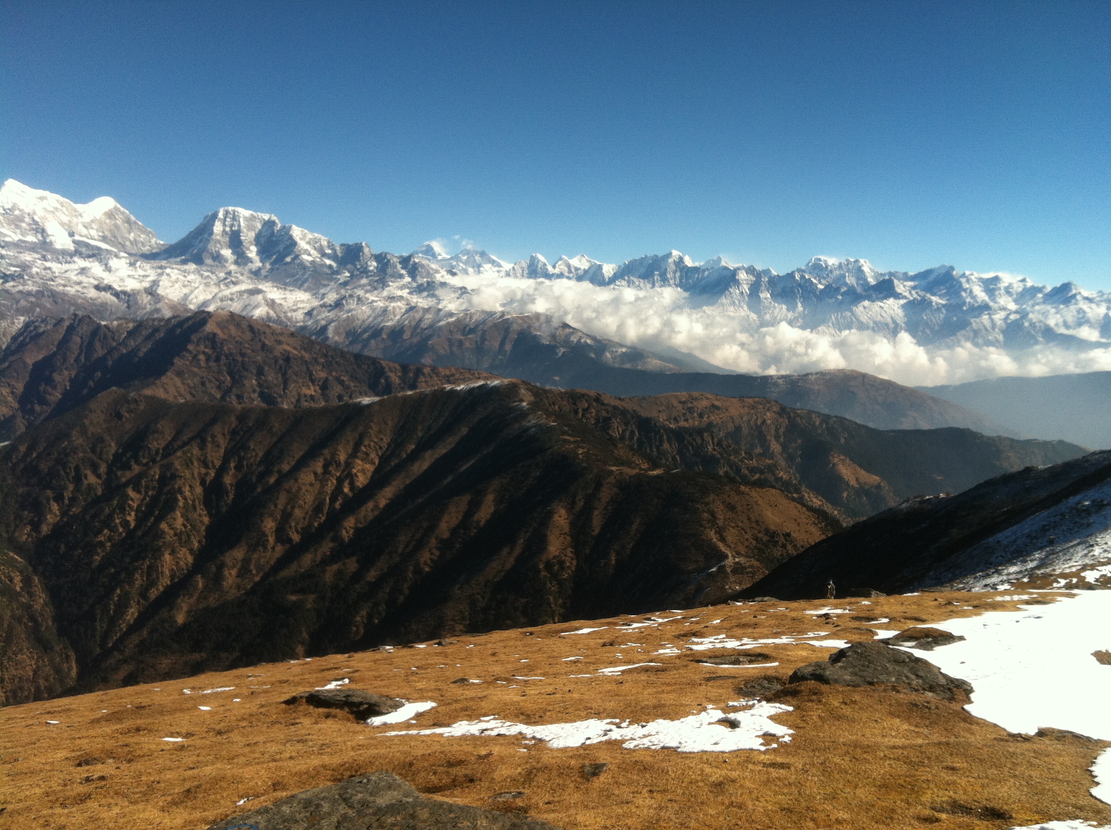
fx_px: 1154
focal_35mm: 36
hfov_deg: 51.4
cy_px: 426
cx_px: 571
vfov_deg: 39.6
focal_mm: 3.85
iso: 80
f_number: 2.8
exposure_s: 1/1111
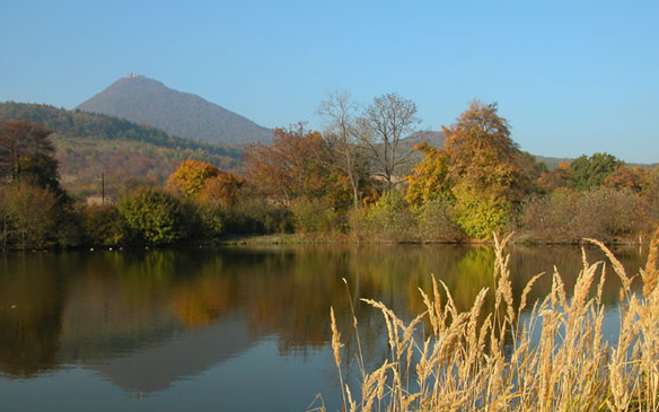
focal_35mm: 37
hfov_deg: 52.7
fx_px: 665
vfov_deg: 34.4
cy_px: 240
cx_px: 333
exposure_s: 1/316
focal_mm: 8.9
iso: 100
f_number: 5.6
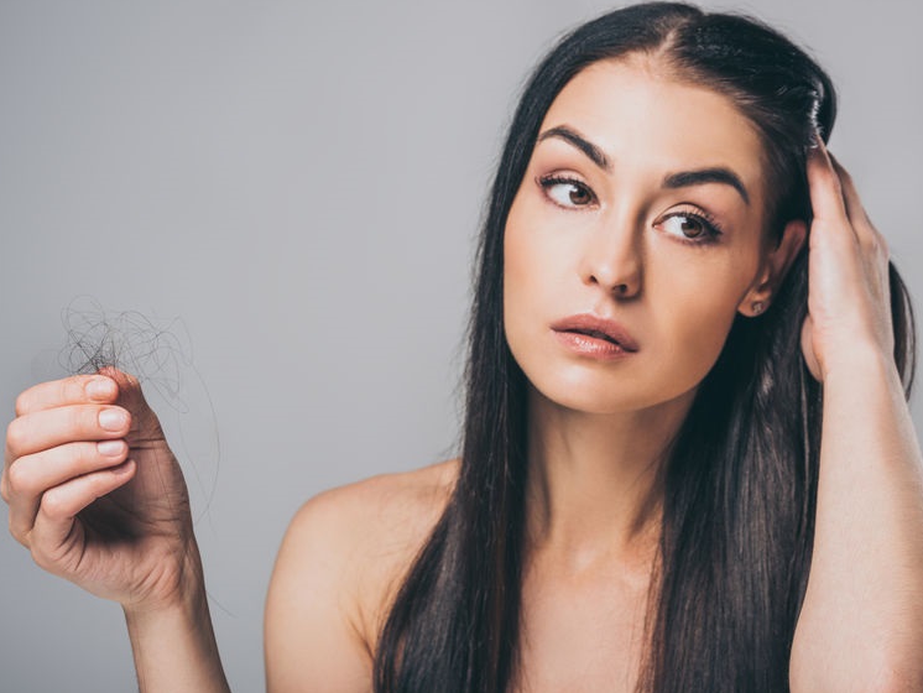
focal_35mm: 107
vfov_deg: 13.8
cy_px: 346
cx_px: 466
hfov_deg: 18.4
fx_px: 2854
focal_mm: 98
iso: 100
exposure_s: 1/200
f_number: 10
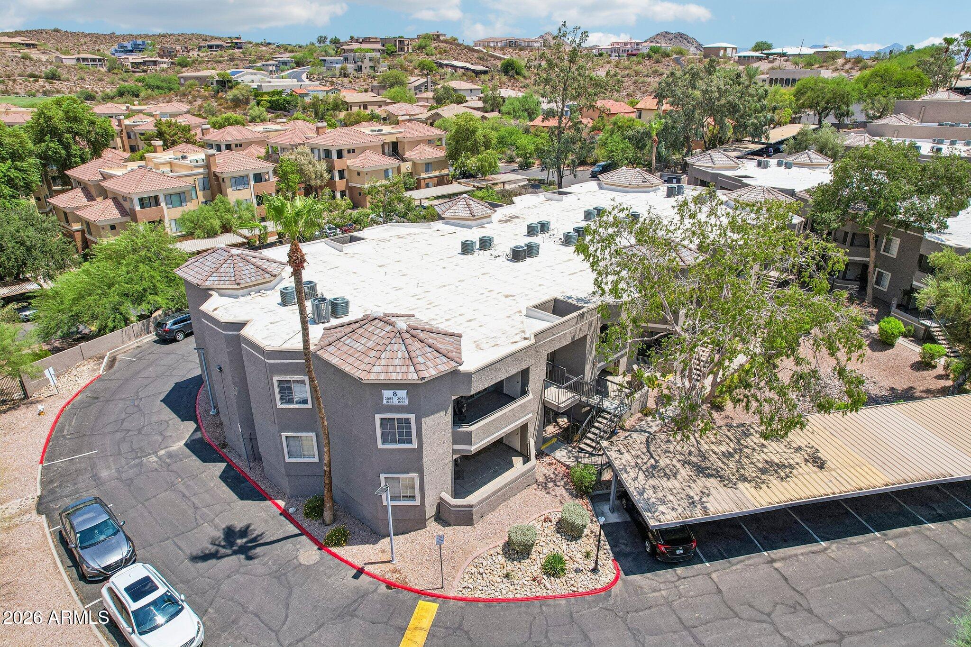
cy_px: 324
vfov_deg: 57.2
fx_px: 593
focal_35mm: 22
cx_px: 486
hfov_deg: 78.6
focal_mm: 8.4
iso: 100
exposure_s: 1/2000
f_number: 2.8
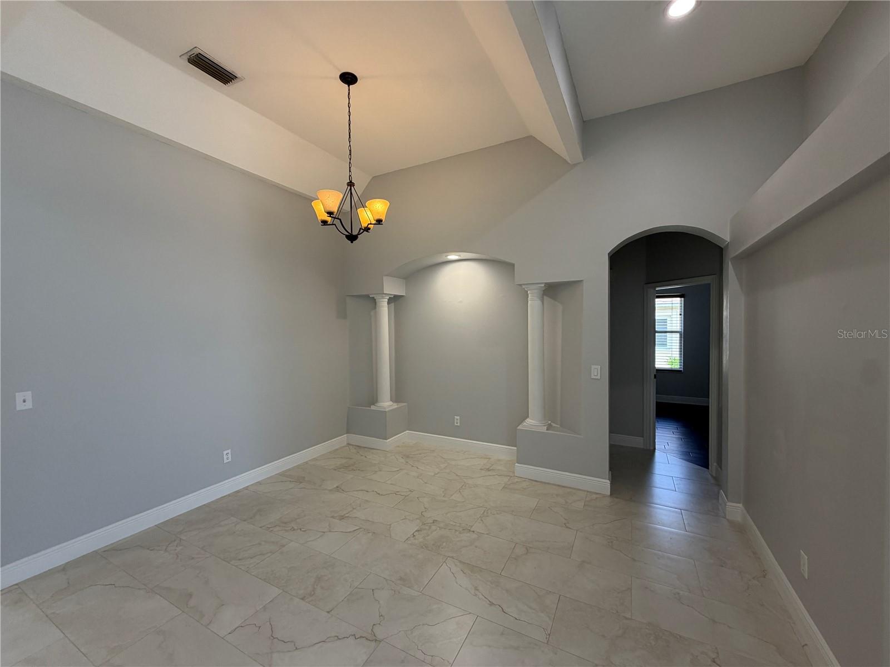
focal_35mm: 14
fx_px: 360
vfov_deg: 85.7
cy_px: 334
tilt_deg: +0.2
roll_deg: +1.6
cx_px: 445
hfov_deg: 102.1
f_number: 2.2
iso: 125
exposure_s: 1/120
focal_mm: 2.22
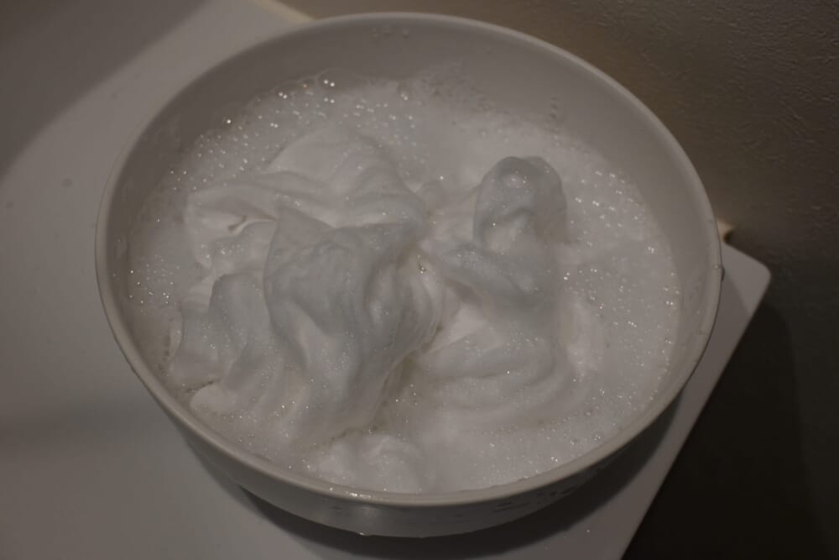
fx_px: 874
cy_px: 280
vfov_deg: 35.5
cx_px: 420
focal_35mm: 38
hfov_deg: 51.3
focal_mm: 25
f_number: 4.2
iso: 400
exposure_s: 1/200
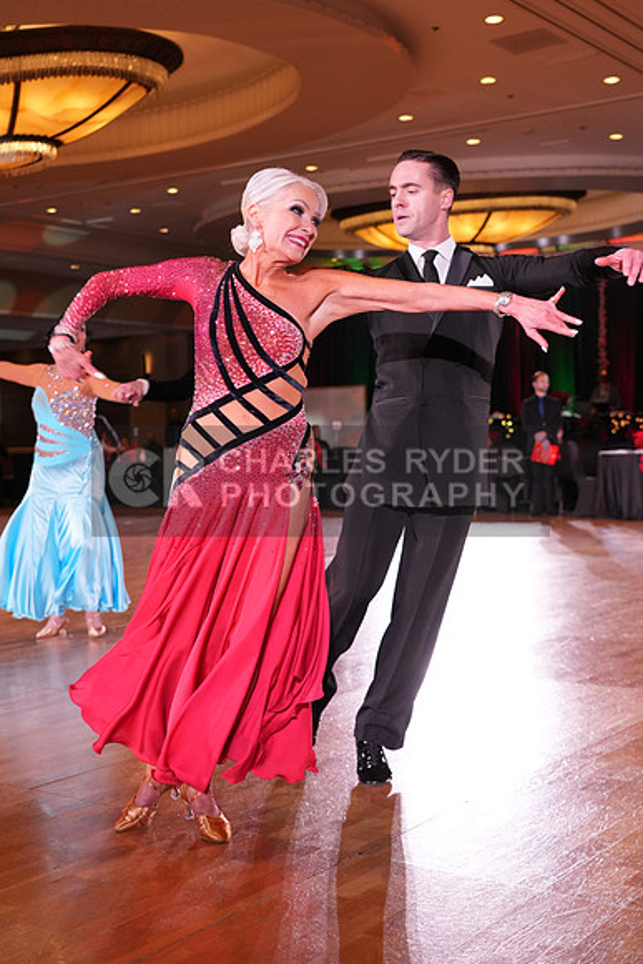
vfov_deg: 41.9
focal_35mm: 47
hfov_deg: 28.7
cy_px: 482
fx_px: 1258
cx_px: 322
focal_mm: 47
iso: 2000
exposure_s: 1/200
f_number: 4.5
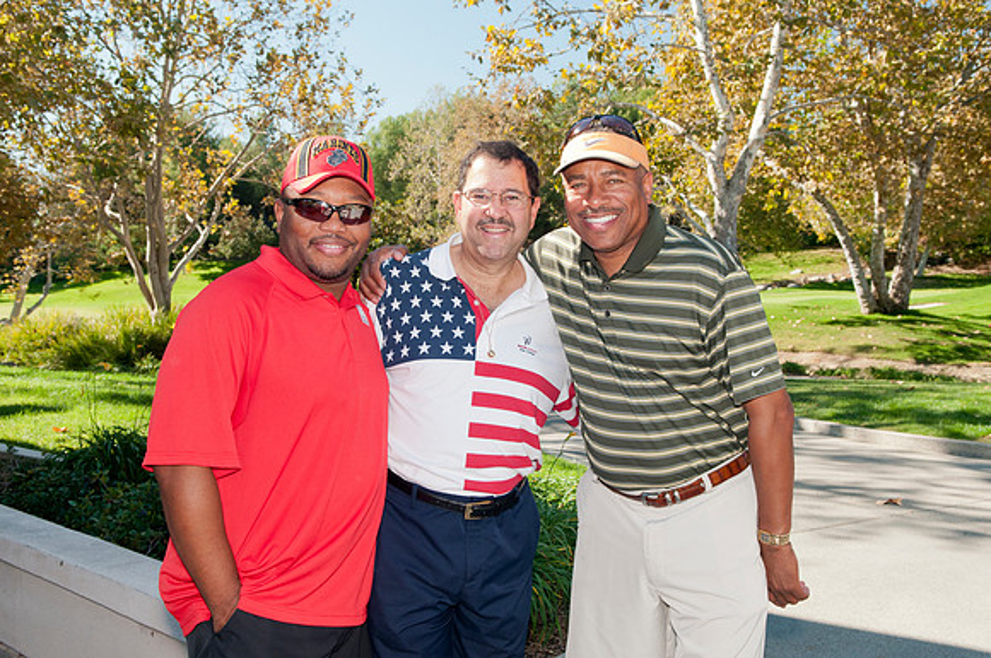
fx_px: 1072
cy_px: 329
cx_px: 496
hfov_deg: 49.6
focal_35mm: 39
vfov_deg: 34.1
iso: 400
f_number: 6.3
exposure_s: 1/160
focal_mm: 26
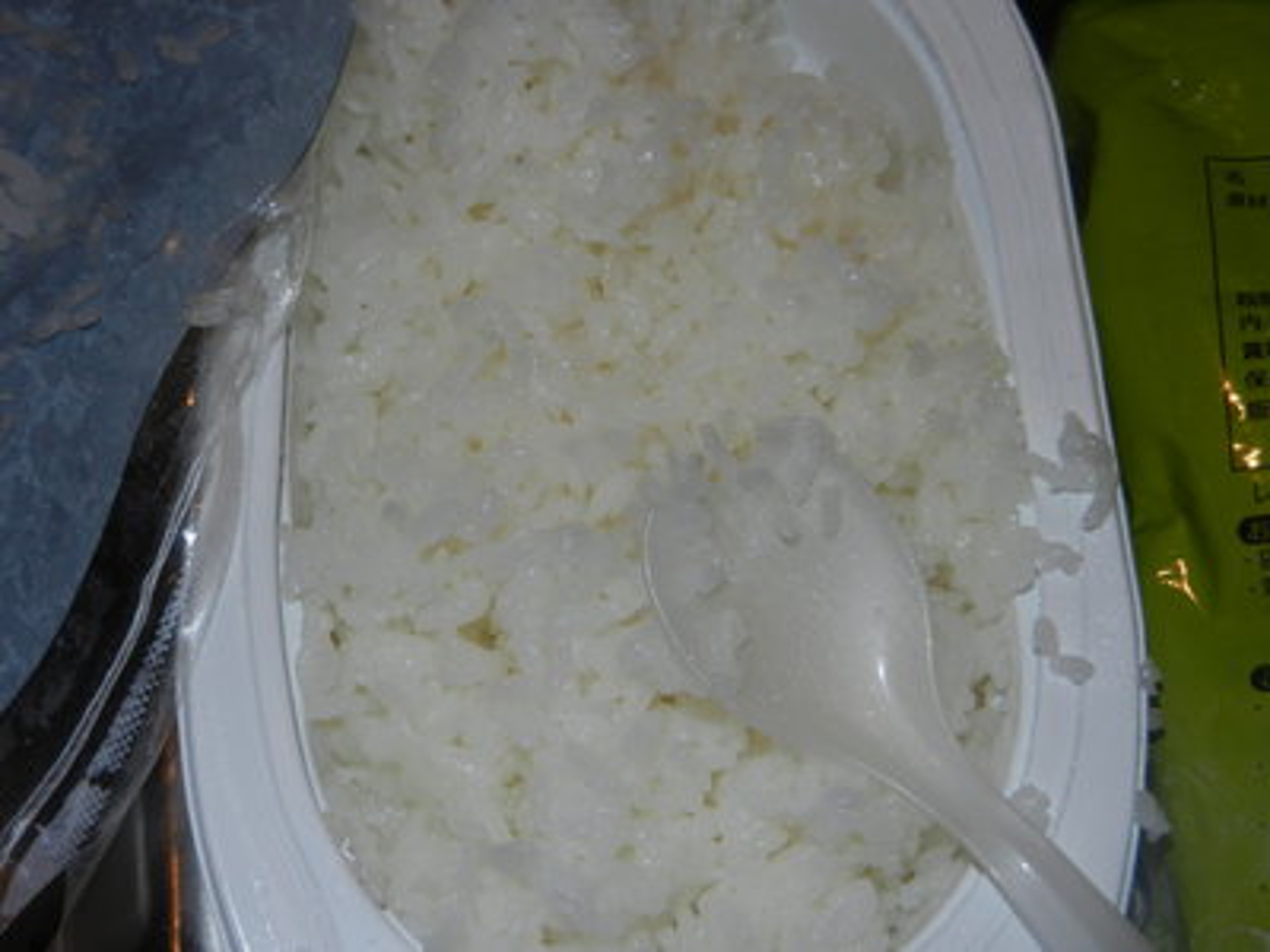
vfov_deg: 37.7
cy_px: 476
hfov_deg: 49.0
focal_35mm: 38
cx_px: 635
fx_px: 1394
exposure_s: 1/30
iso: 200
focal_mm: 6.9
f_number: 8
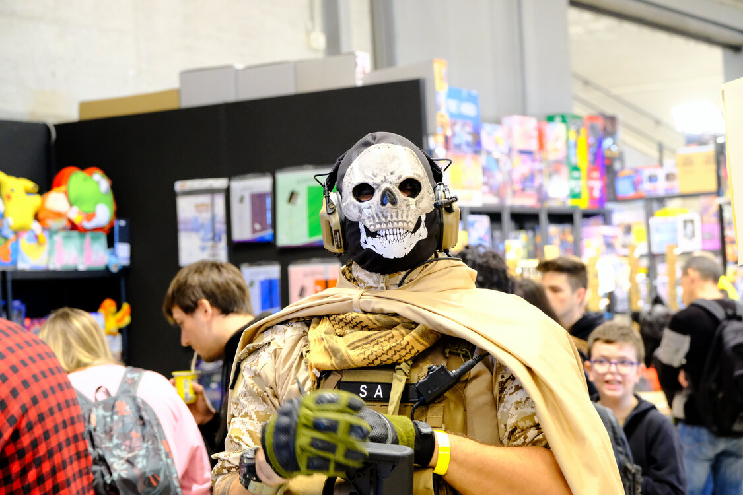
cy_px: 248
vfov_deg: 16.9
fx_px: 1672
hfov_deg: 25.1
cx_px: 372
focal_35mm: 81
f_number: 4
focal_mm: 54.1
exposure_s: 1/85
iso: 5000
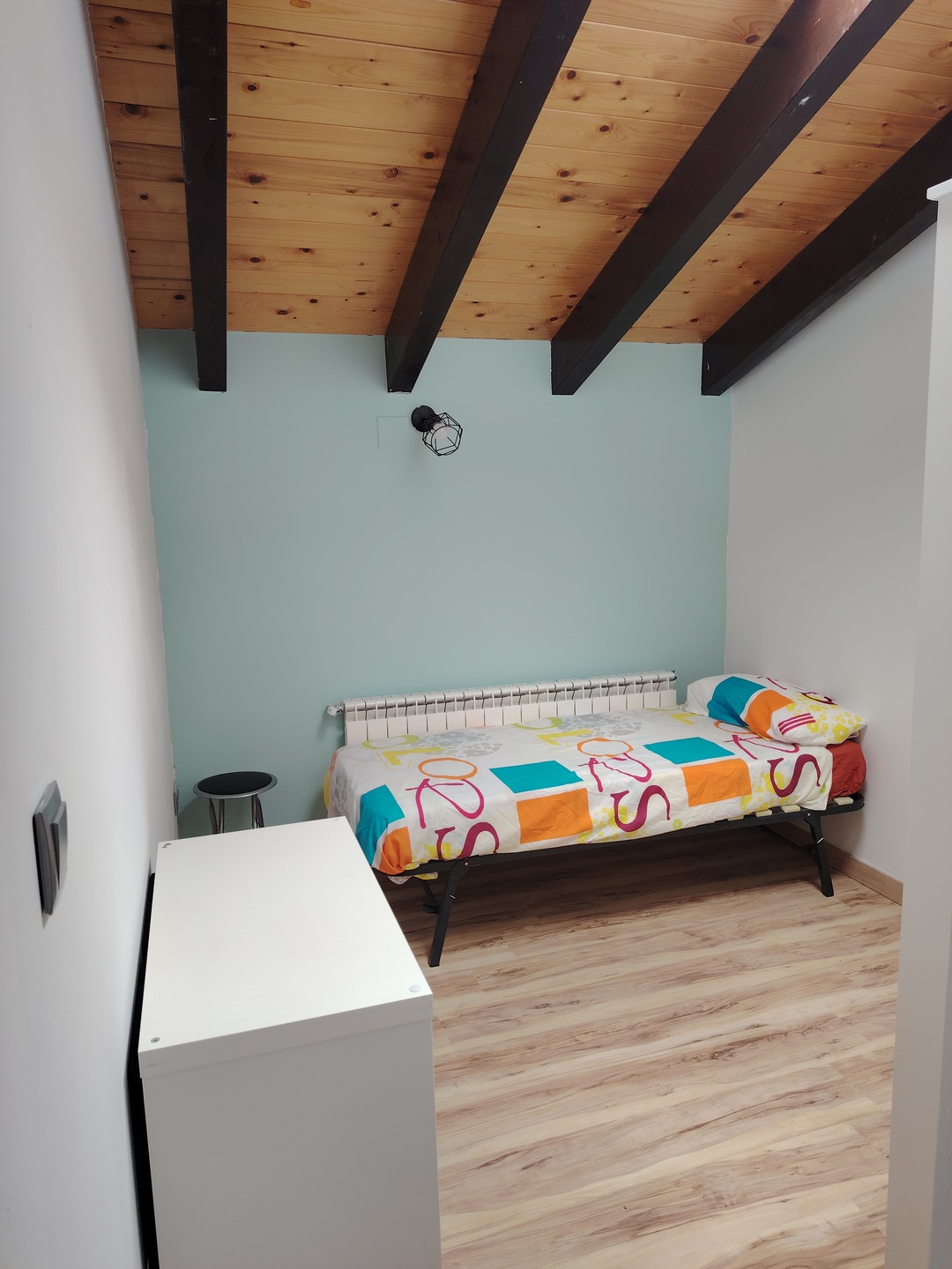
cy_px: 634
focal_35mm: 24
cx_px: 476
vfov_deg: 71.6
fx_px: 880
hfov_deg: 56.8
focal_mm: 5.25
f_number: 1.75
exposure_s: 1/50
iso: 428
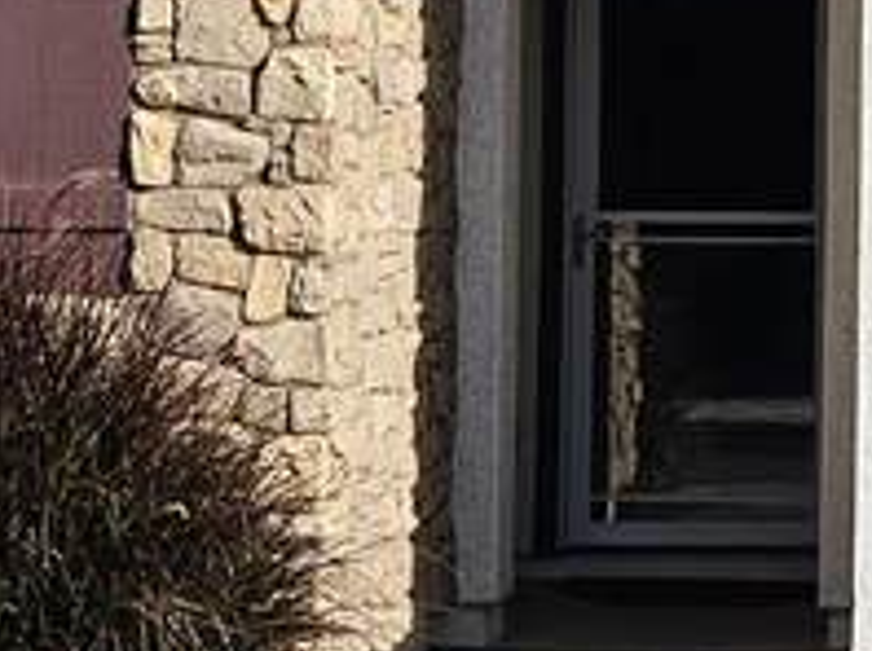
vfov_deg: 9.9
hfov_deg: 13.1
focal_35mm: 149
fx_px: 3749
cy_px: 9
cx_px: 872
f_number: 1.8
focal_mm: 5.4
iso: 25
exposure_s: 1/2812
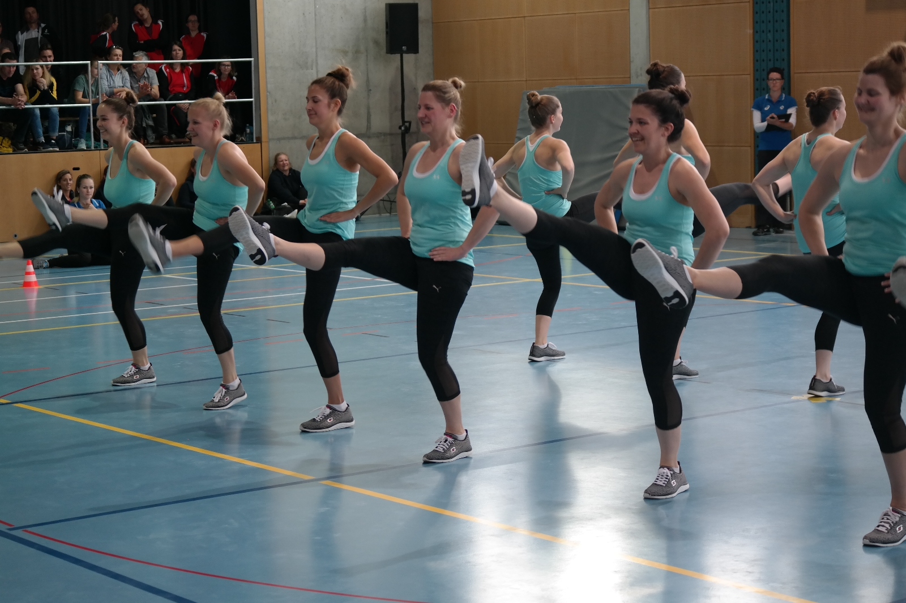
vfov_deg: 17.7
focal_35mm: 77
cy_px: 302
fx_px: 1937
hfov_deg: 26.3
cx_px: 453
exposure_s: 1/80
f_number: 4
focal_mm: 50
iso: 800
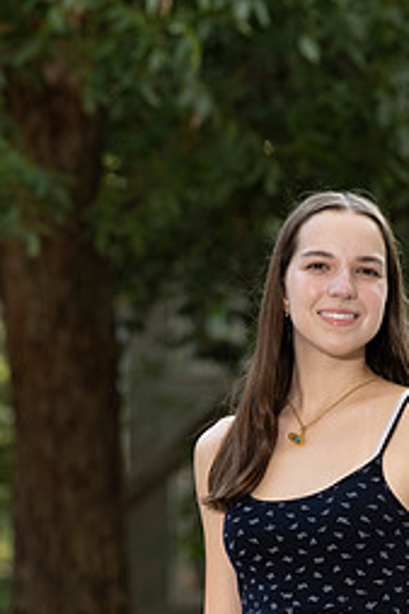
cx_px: 334
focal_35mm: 355
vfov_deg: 5.8
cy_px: 491
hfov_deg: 3.9
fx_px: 6058
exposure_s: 1/200
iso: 1250
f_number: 8
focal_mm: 200
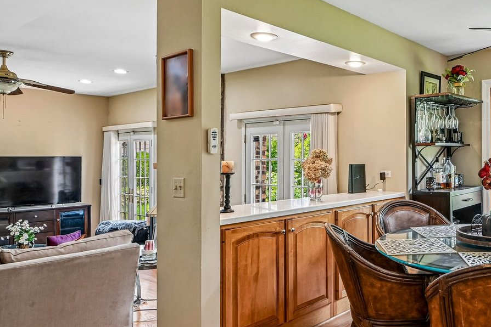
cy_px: 186
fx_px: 395
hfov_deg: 59.9
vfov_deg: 44.9
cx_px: 374
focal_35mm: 29
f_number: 13
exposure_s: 1/15
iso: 400
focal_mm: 16
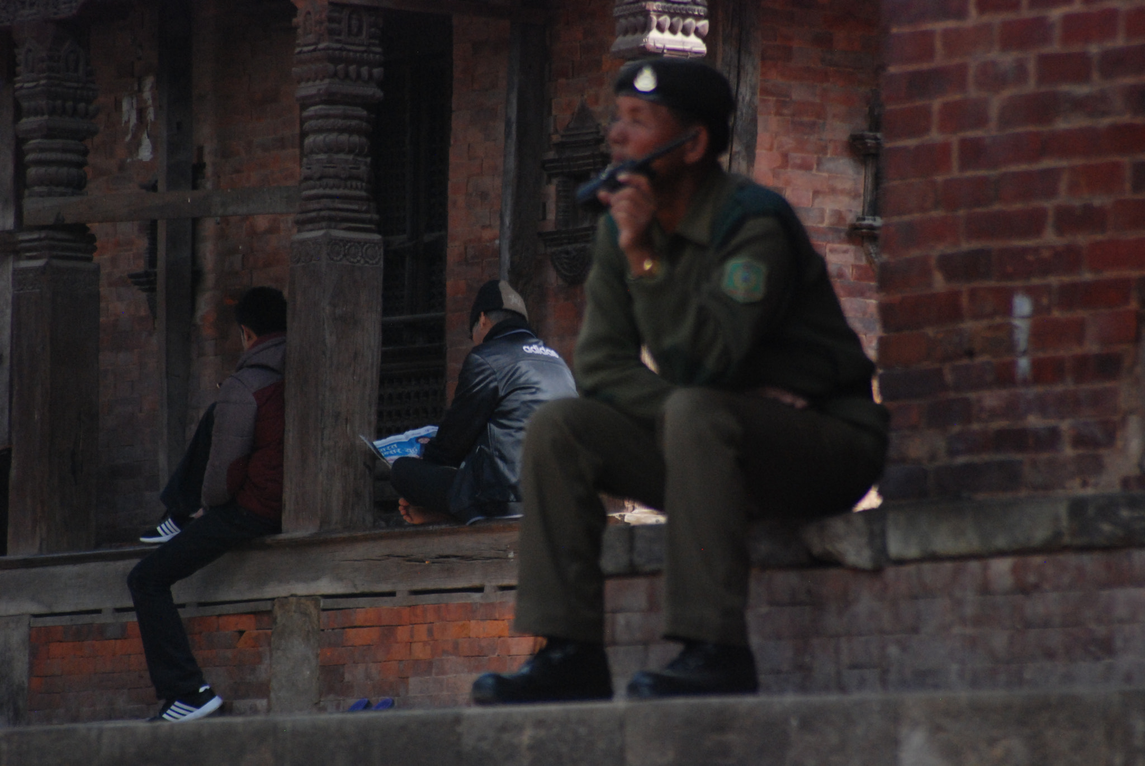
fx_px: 9553
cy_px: 383
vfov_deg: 4.6
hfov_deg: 6.9
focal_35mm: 300
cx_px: 572
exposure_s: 1/800
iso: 1000
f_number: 5.6
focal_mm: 200
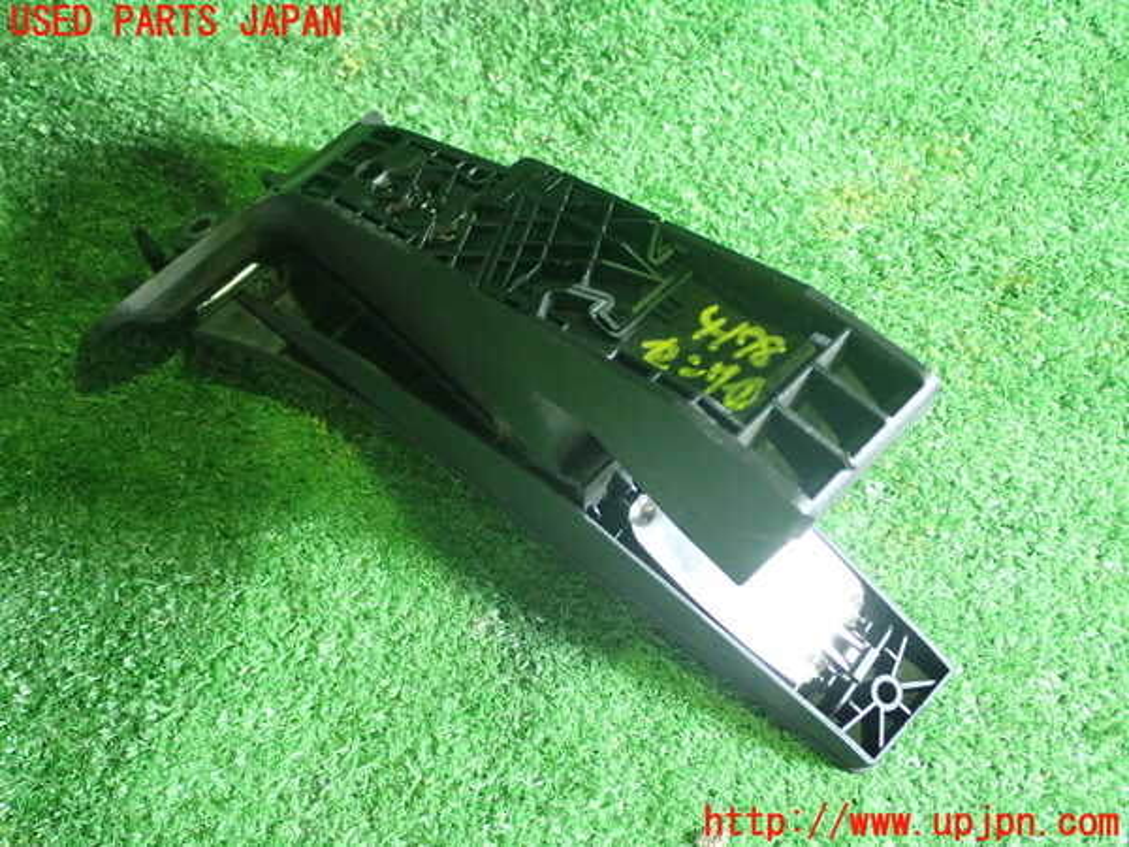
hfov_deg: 45.8
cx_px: 564
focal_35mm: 41
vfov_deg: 35.1
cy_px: 424
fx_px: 1337
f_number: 2.8
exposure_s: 1/40
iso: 800
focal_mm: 7.31
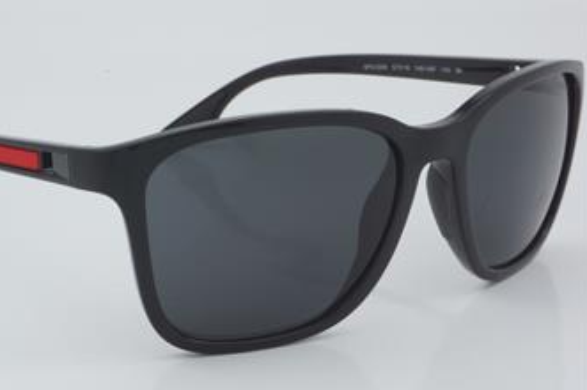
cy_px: 204
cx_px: 238
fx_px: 1622
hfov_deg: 20.5
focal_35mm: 100
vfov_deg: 13.7
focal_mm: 55
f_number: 32
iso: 100
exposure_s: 1/3
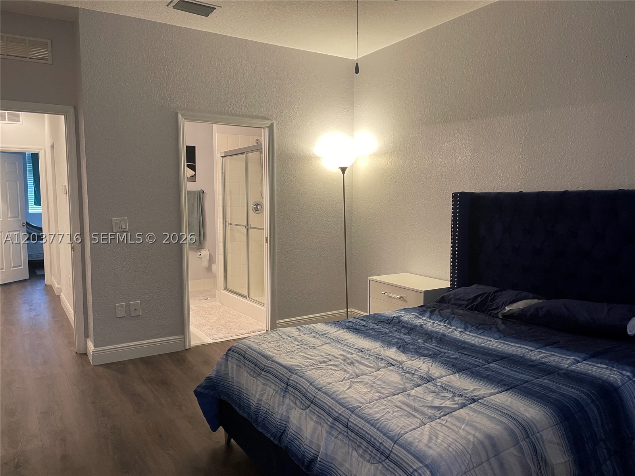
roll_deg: +0.6
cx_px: 318
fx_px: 459
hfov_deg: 69.4
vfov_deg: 54.9
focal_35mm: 25
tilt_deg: -6.2
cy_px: 238
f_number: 1.6
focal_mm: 5.1
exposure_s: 1/60
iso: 160
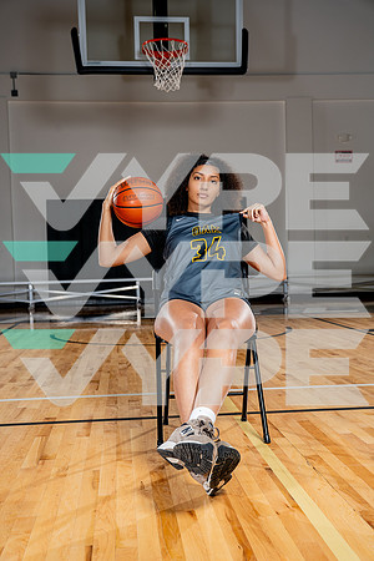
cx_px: 187
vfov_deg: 44.5
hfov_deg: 30.5
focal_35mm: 44
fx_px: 686
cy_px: 280
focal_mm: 44
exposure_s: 1/250
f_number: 5.6
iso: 200
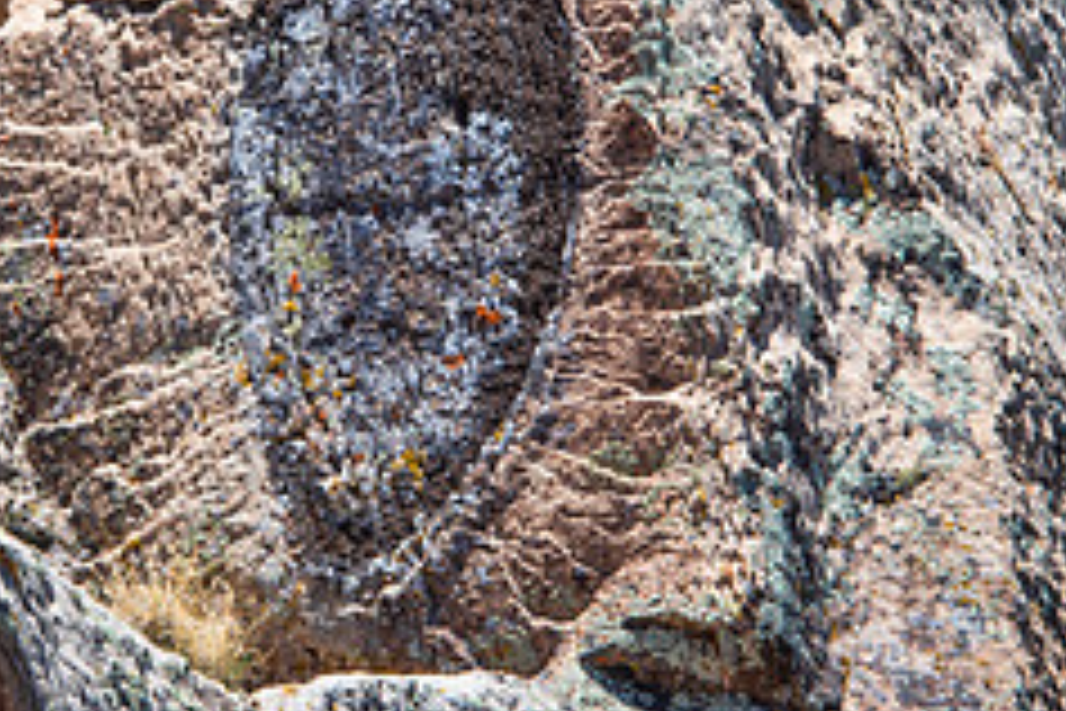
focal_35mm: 484
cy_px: 355
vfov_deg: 2.8
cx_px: 235
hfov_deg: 4.3
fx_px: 14331
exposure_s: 1/8
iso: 100
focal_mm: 170
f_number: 22
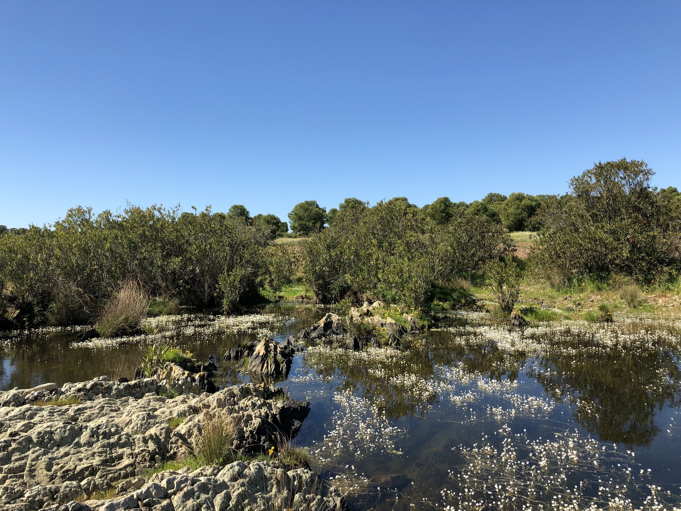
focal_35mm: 28
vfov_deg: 49.7
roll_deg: +0.2
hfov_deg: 63.4
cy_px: 256
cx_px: 340
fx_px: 551
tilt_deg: +0.8
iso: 20
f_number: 1.8
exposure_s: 1/1453
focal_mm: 3.99
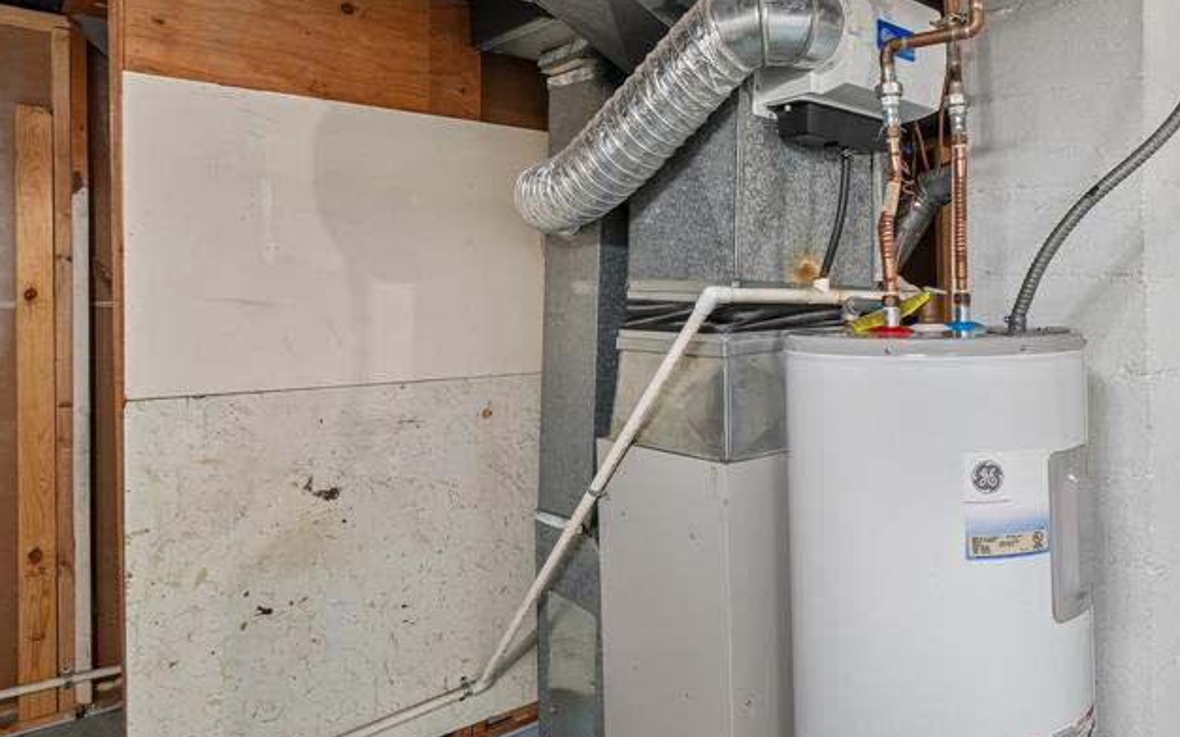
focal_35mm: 25
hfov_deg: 71.4
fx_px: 804
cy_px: 305
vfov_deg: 49.0
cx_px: 733
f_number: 8
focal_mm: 10
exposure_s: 1/4
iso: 400
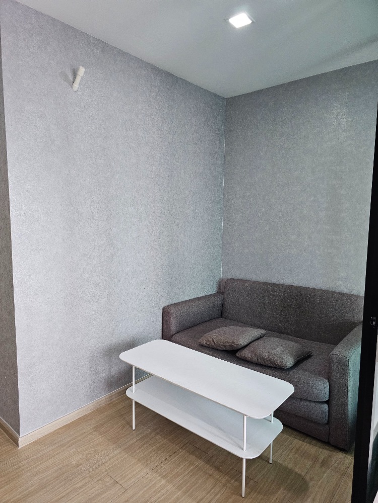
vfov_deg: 73.9
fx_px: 335
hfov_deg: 58.9
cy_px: 252
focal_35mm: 23
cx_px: 189
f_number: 1.7
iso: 500
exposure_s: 1/100
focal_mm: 6.3
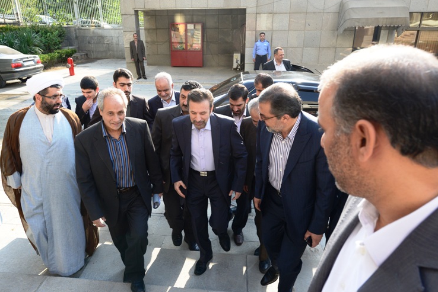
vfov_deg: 49.6
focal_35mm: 26
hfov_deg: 69.3
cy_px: 140
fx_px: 317
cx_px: 208
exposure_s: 1/400
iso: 900
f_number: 8
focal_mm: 24
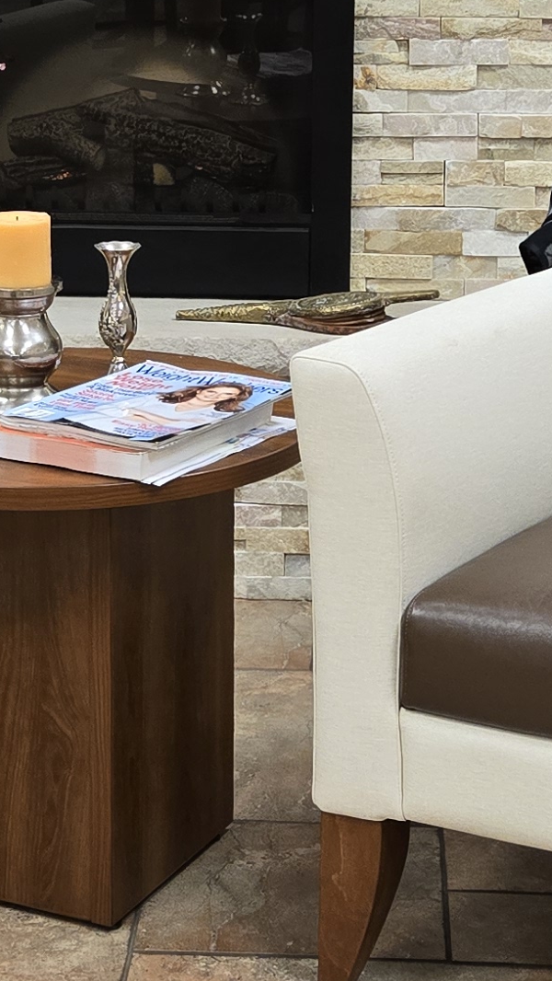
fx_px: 2445
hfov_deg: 12.9
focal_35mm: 94
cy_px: 263
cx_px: 180
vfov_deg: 22.5
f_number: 1.8
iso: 320
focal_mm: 5.4
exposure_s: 1/120
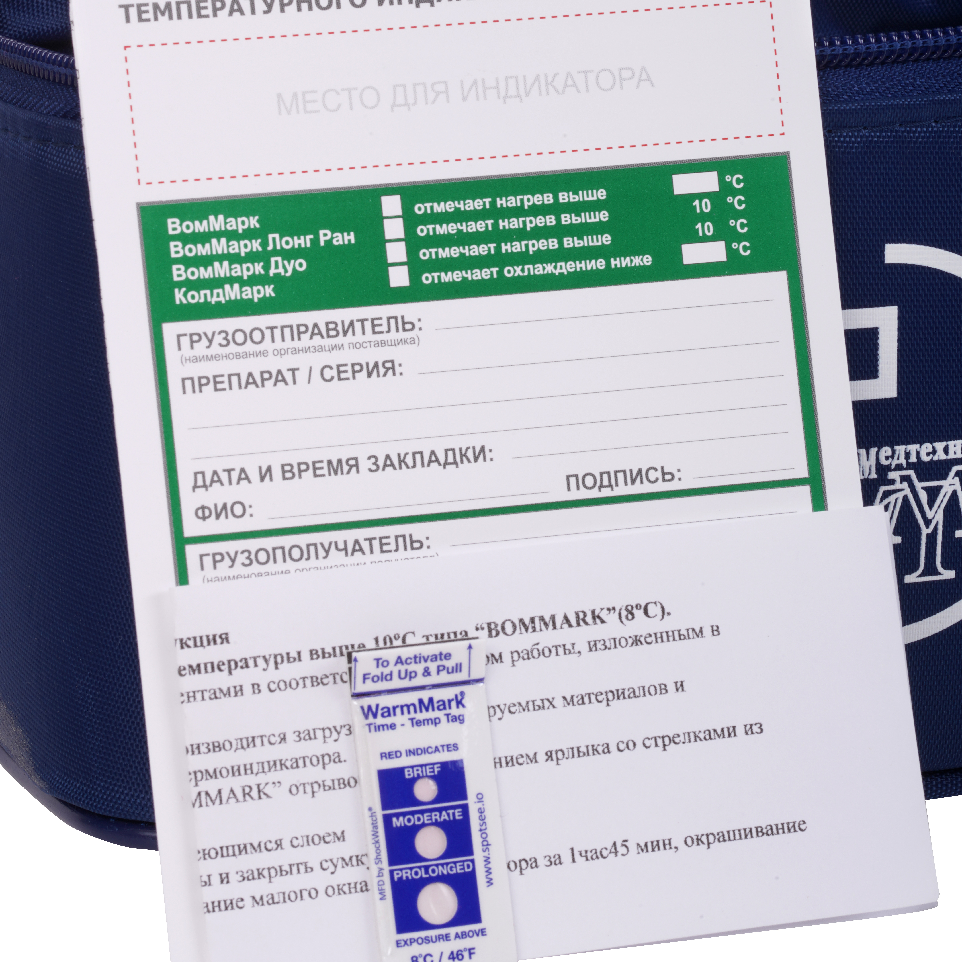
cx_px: 479
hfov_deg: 13.6
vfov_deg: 13.6
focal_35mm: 128
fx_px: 4025
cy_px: 337
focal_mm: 100
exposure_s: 1/125
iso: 125
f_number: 25
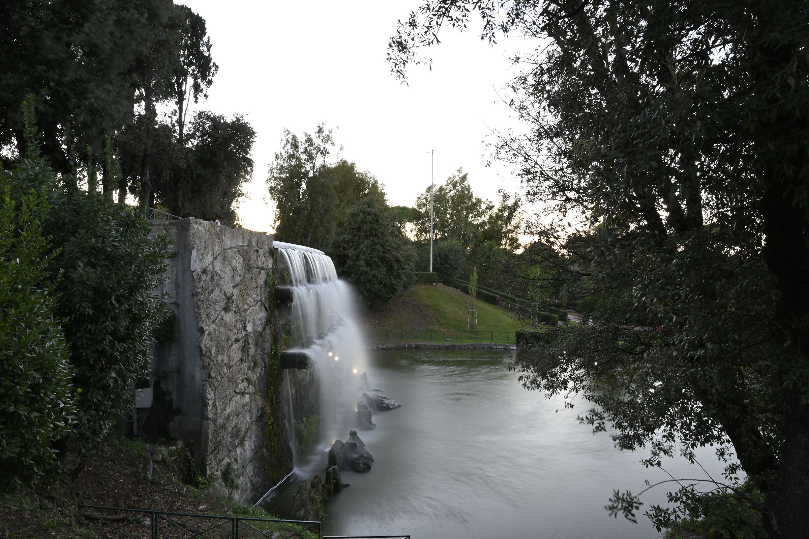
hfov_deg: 73.8
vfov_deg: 53.1
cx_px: 404
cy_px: 270
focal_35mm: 24
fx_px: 539
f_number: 22
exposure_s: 3
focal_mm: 24
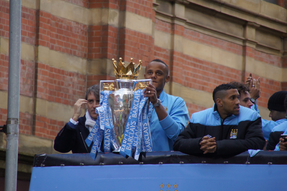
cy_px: 96
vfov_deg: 3.7
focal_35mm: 375
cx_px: 144
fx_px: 2988
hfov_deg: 5.5
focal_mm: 250
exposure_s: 1/250
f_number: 8
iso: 800
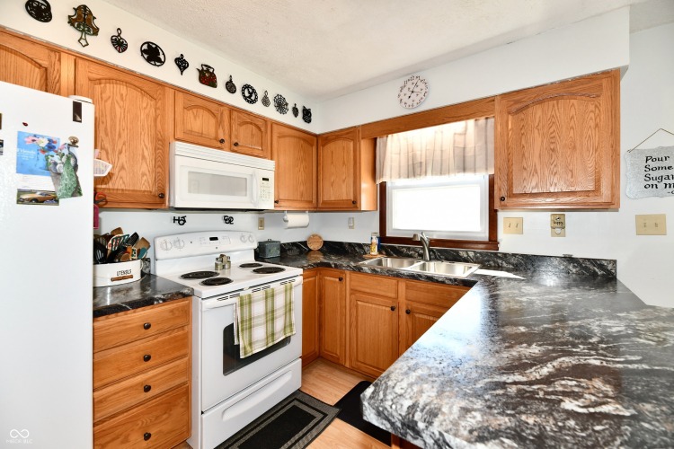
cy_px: 224
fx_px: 262
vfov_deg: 81.2
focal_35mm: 14
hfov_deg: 104.3
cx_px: 337
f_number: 6.3
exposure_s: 1/60
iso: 640
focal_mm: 14
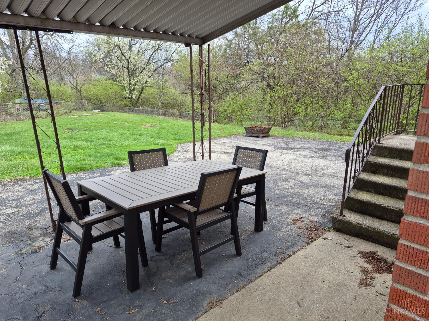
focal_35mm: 23
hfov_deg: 73.9
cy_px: 160
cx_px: 214
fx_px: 285
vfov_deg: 58.9
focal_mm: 5.4
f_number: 1.8
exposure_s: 1/269
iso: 25
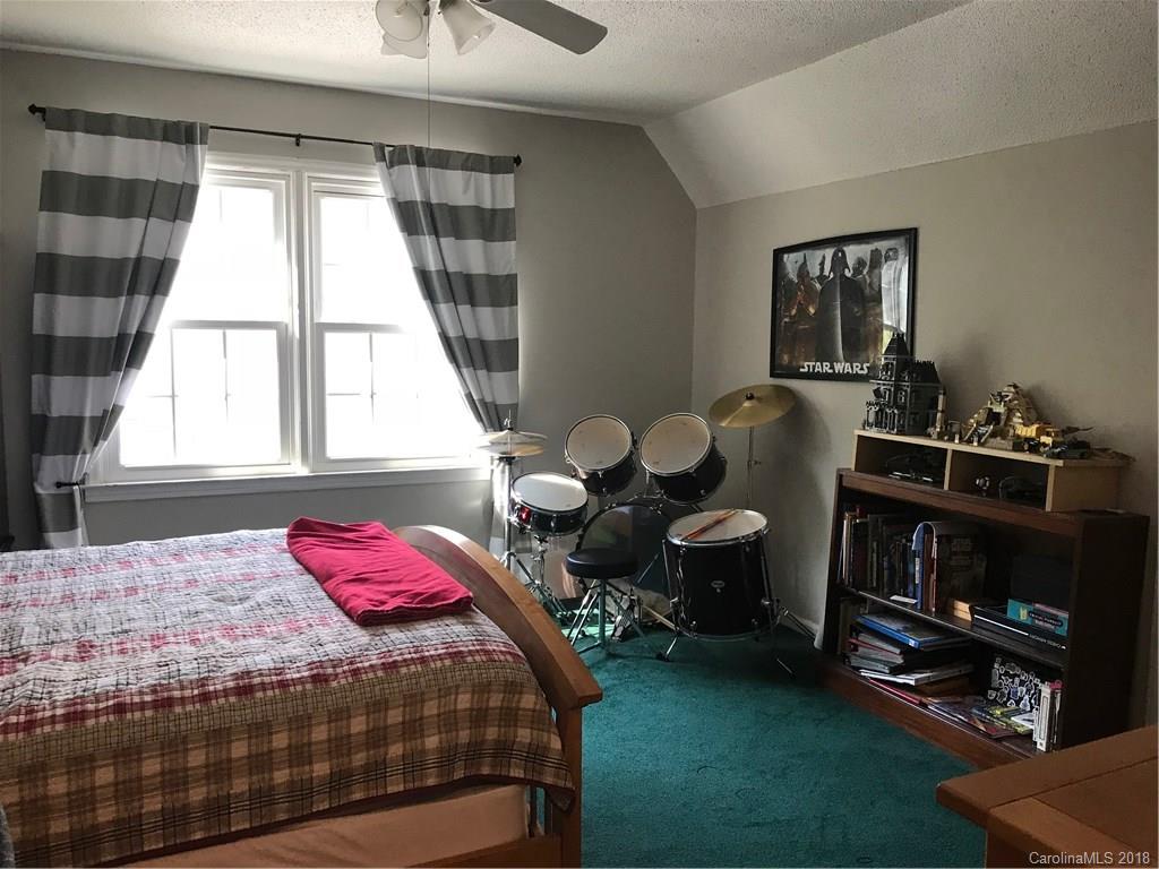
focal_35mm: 28
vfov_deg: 49.7
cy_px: 434
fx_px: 937
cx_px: 580
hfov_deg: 63.4
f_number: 1.8
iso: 32
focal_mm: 3.99
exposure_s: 1/30
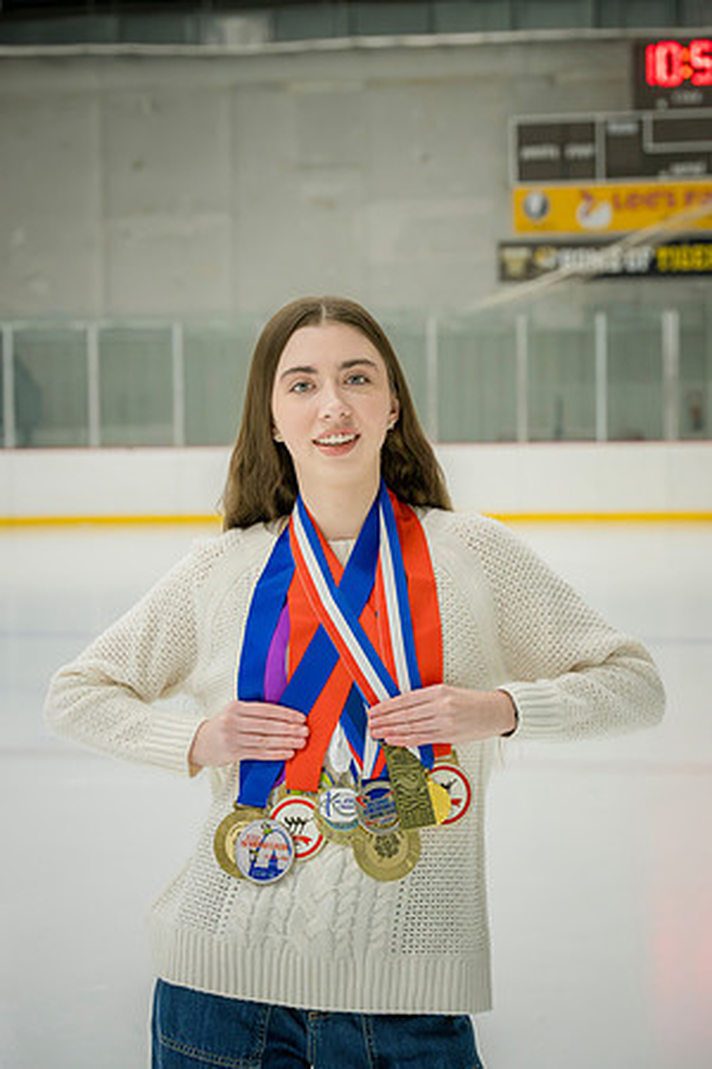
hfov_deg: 12.5
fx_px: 3263
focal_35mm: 110
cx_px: 356
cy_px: 534
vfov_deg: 18.6
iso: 1600
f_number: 8
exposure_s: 1/250
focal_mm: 110
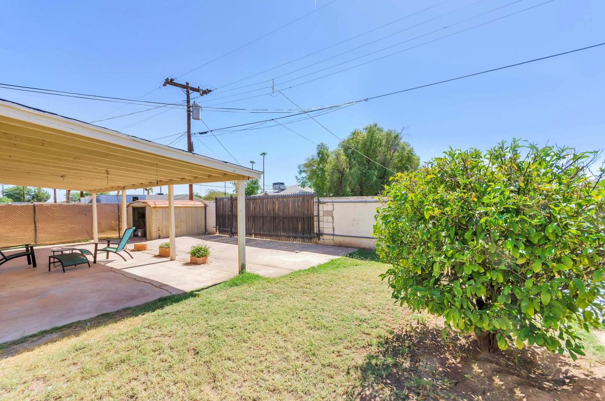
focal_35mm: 15
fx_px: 252
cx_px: 302
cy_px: 200
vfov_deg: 77.1
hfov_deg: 100.5
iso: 320
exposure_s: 1/320
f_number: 9
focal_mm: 10
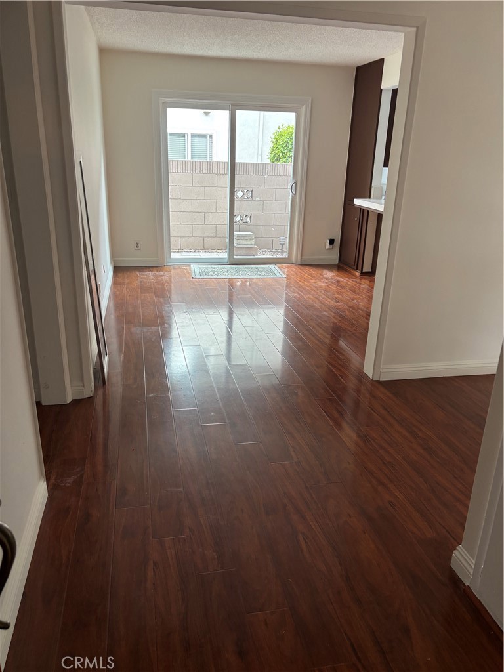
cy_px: 336
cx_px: 252
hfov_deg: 53.1
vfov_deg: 67.3
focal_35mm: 26
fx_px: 505
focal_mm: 5.96
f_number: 1.6
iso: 125
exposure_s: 1/60
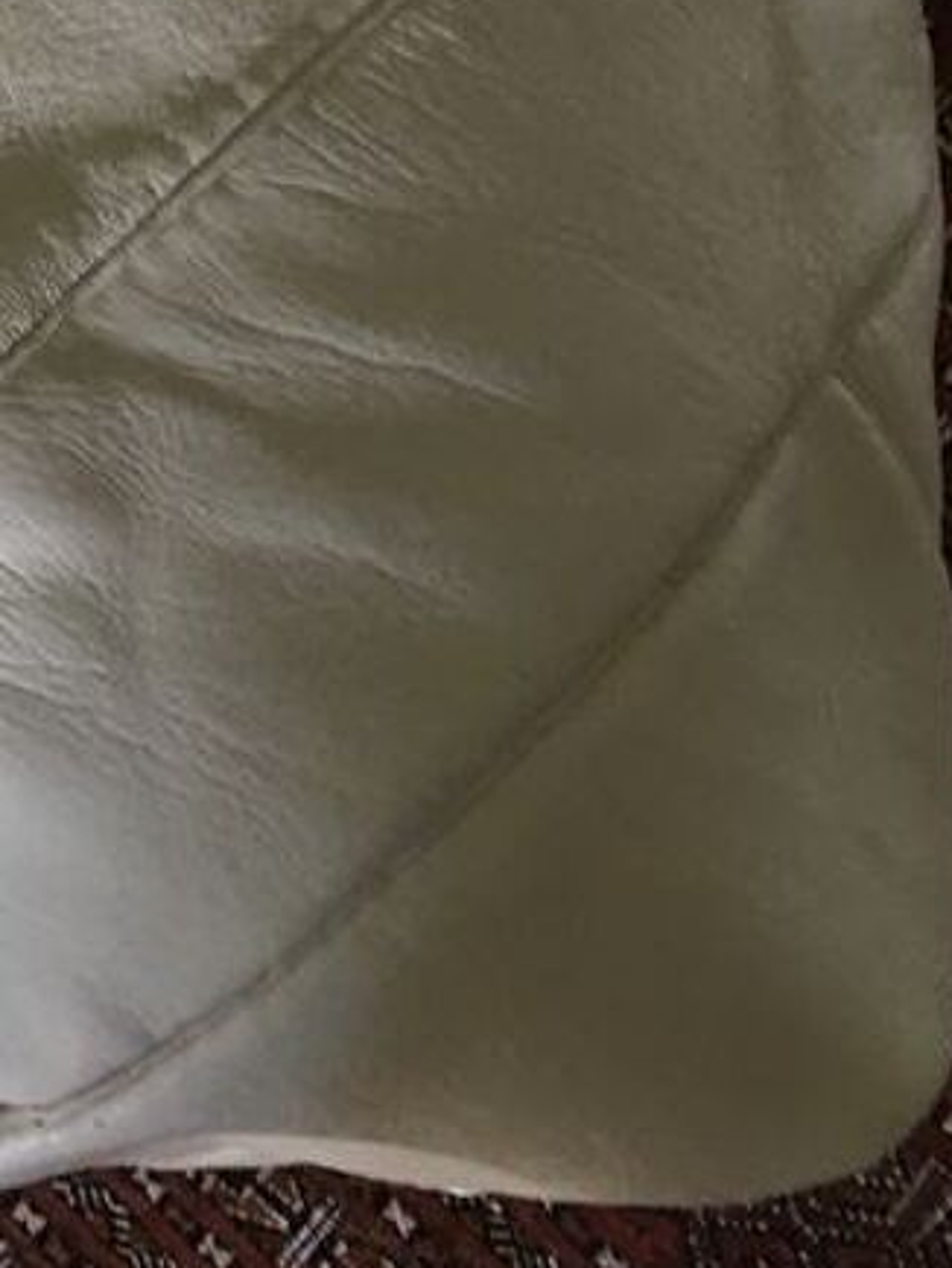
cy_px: -197
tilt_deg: -73.0
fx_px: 3260
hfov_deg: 15.7
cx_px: -315
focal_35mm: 89
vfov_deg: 20.7
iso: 100
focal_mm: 4.15
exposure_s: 1/33
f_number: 2.2
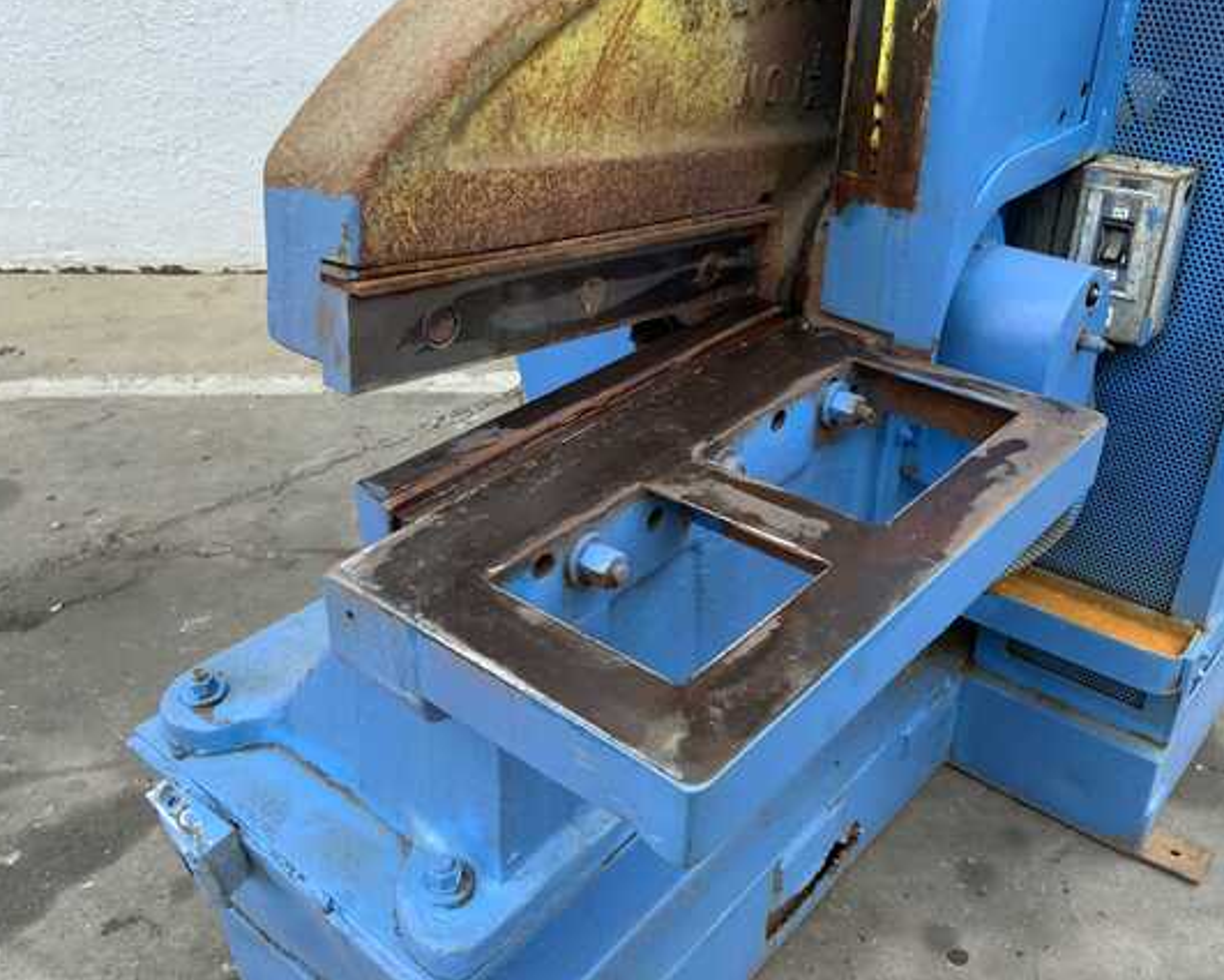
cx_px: 664
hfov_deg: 55.6
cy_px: 505
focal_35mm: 32
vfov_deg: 45.8
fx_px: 1159
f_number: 1.8
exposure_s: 1/122
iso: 20
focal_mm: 3
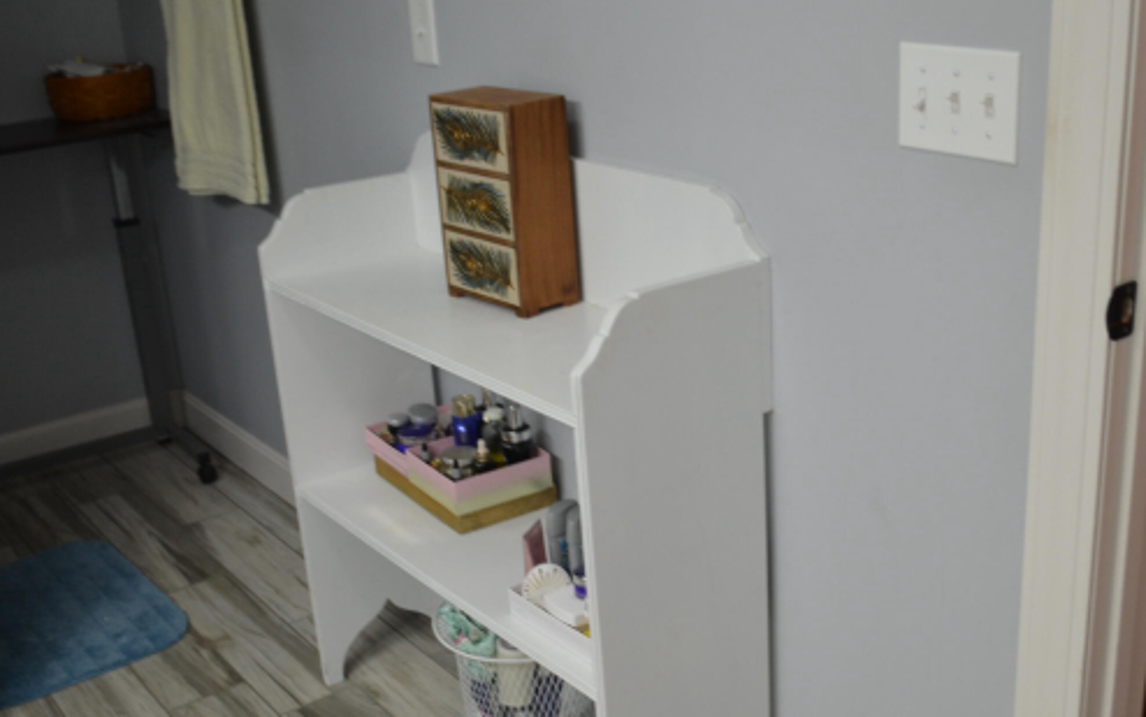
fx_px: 1312
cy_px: 399
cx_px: 641
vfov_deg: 30.5
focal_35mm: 42
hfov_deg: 47.1
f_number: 4
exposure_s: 1/60
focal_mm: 18
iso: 450
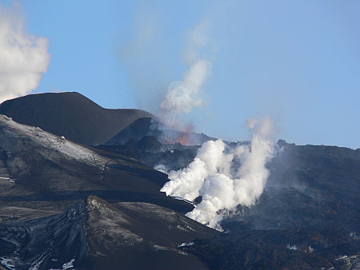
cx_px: 180
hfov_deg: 4.7
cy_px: 135
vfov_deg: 3.5
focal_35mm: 420
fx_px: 4370
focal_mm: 88.8
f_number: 5.6
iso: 80
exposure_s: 1/320
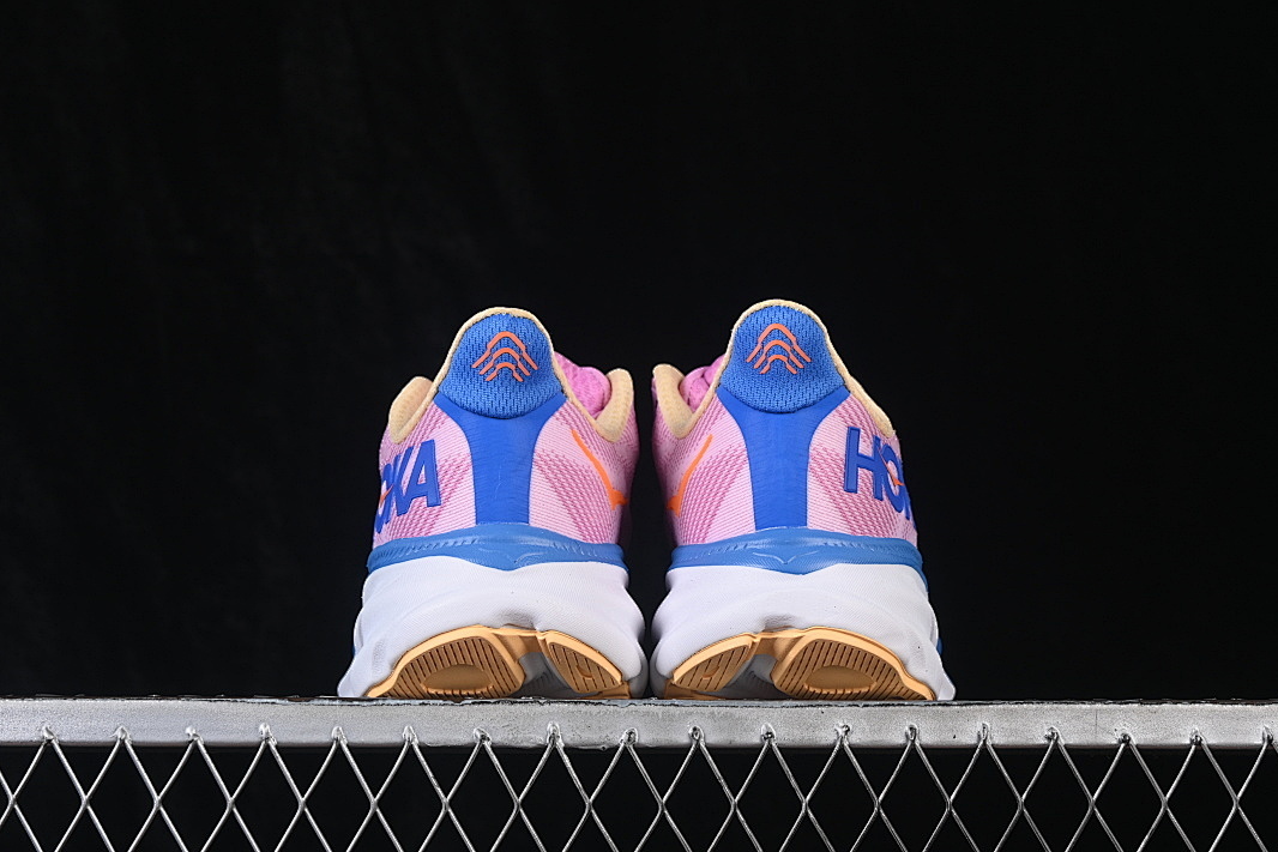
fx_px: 2698
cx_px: 638
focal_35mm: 76
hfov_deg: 26.6
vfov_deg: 18.0
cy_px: 430
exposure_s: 1/80
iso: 160
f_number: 8
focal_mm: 50
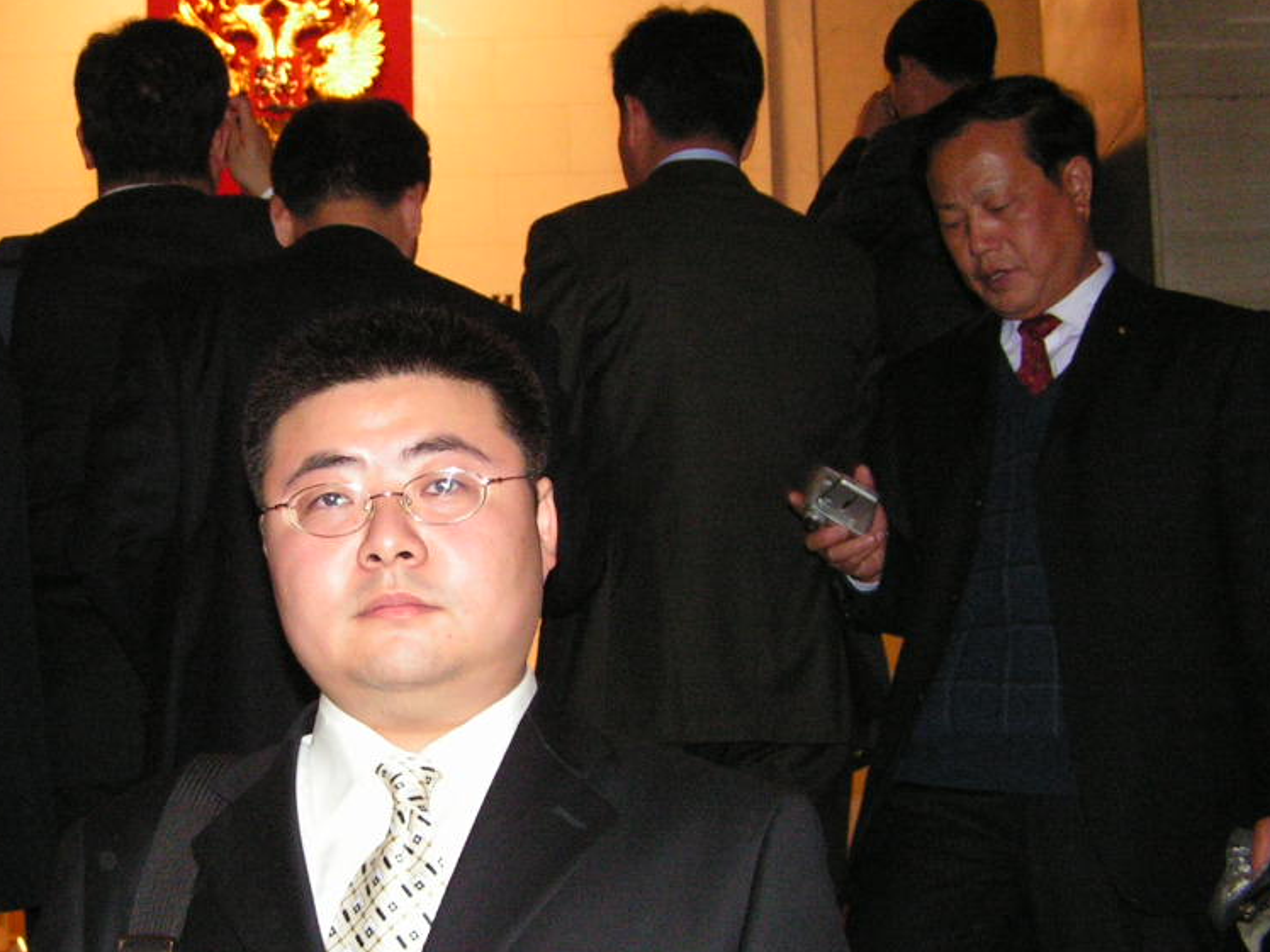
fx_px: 2385
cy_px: 535
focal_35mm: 65
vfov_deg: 22.6
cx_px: 384
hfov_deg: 29.5
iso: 200
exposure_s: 1/40
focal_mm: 6.3
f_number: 2.8
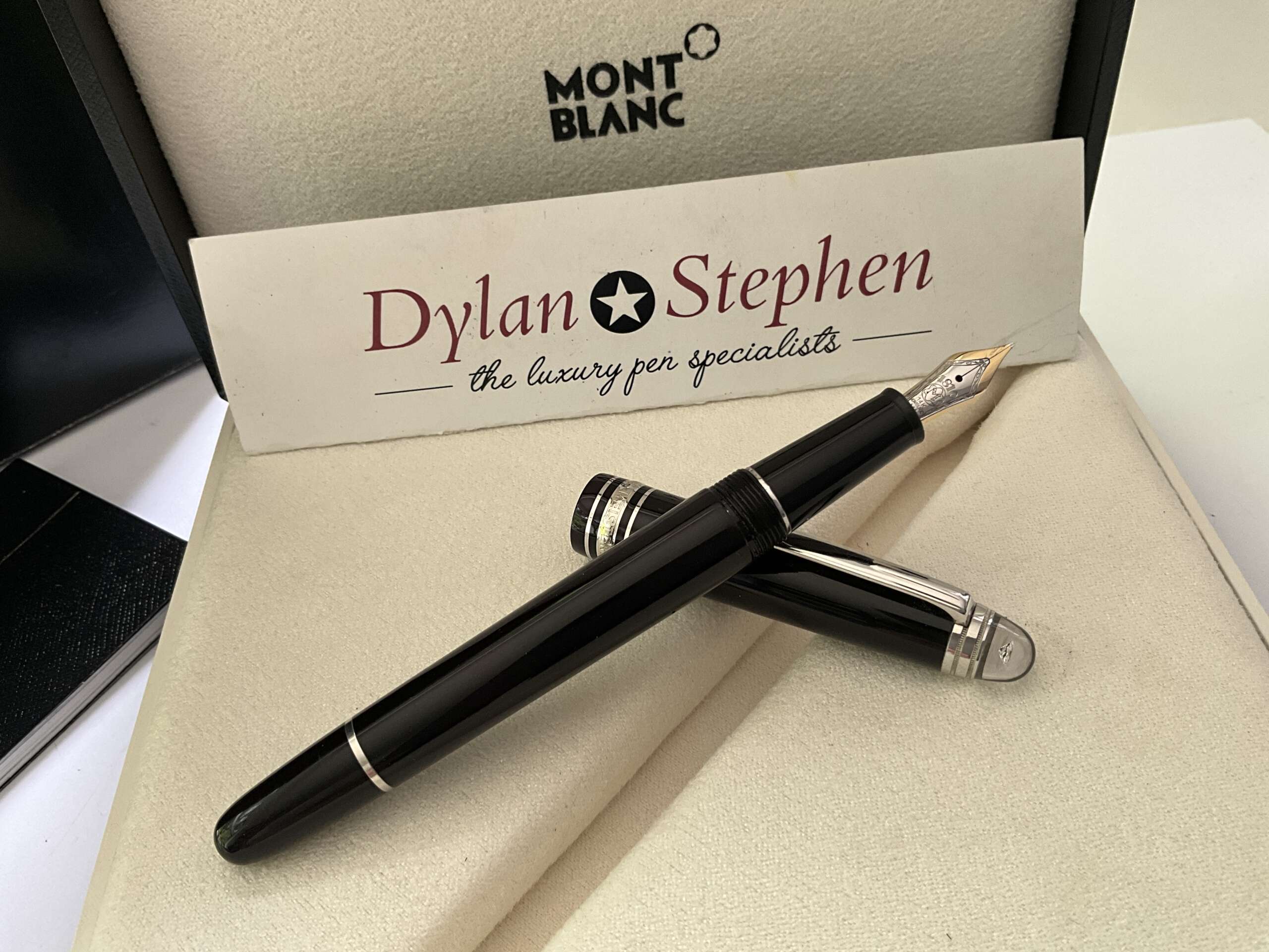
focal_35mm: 29
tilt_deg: -45.2
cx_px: 634
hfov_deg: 61.7
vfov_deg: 48.2
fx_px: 1063
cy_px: 476
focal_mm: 3
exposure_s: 1/120
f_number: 1.8
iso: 64
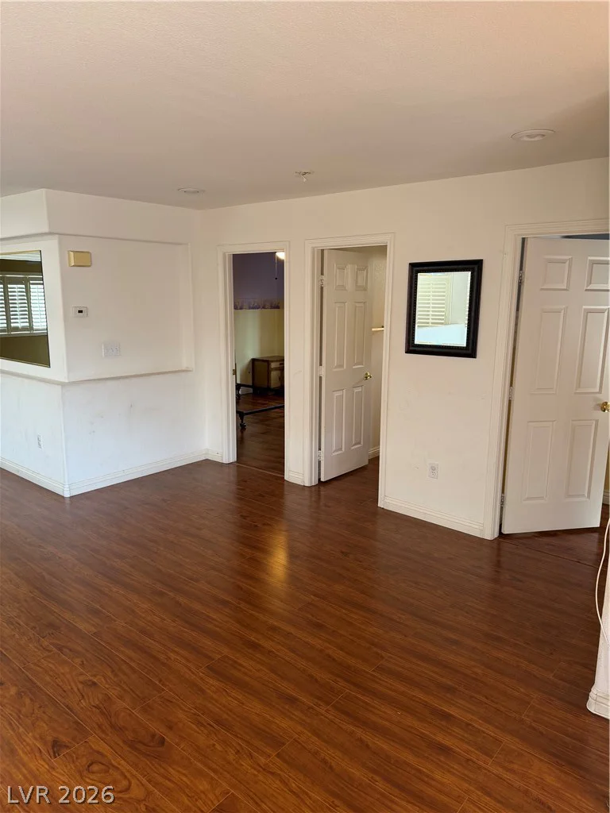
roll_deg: +0.7
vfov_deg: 71.6
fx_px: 564
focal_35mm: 24
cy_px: 406
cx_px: 305
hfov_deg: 56.8
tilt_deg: -10.9
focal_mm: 6.76
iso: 160
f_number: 1.78
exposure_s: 1/60
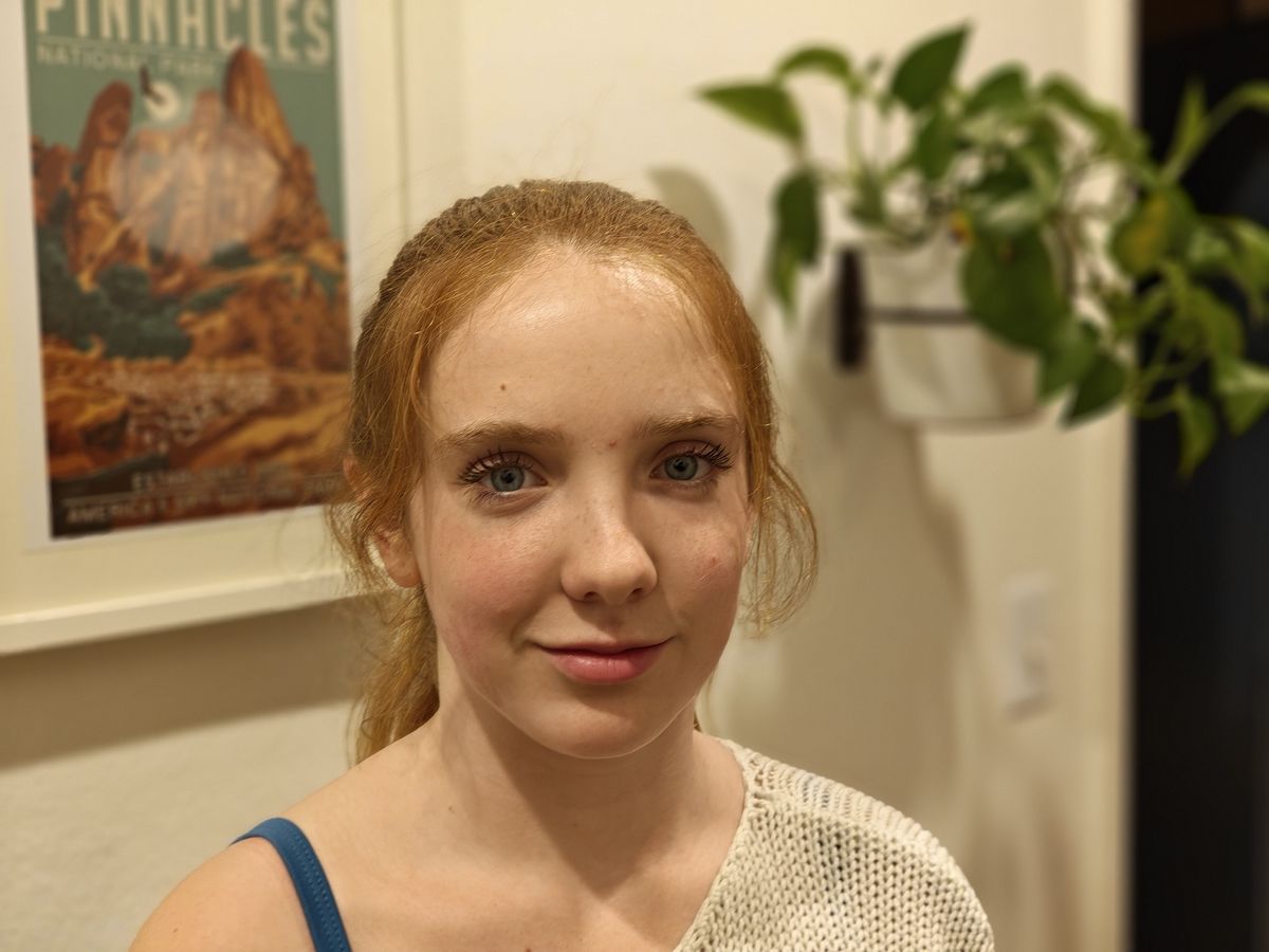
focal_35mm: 47
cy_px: 476
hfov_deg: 40.4
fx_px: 1723
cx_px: 634
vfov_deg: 30.9
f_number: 4.5
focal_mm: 7.1
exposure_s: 1/40
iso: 1250
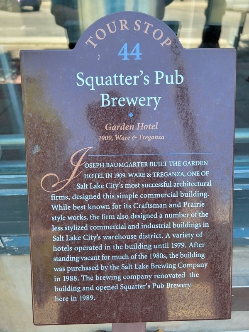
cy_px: 166
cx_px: 124
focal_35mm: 26
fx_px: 249
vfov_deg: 67.3
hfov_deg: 53.1
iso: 40
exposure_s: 1/120
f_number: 1.8
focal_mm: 5.4
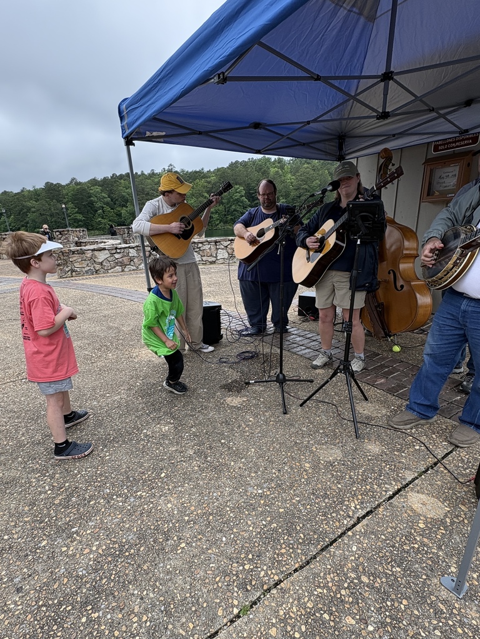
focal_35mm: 14
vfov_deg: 102.1
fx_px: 259
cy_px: 320
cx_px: 240
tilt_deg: -20.8
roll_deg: +2.6
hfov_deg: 85.7
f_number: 2.2
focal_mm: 2.22
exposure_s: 1/448
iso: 64
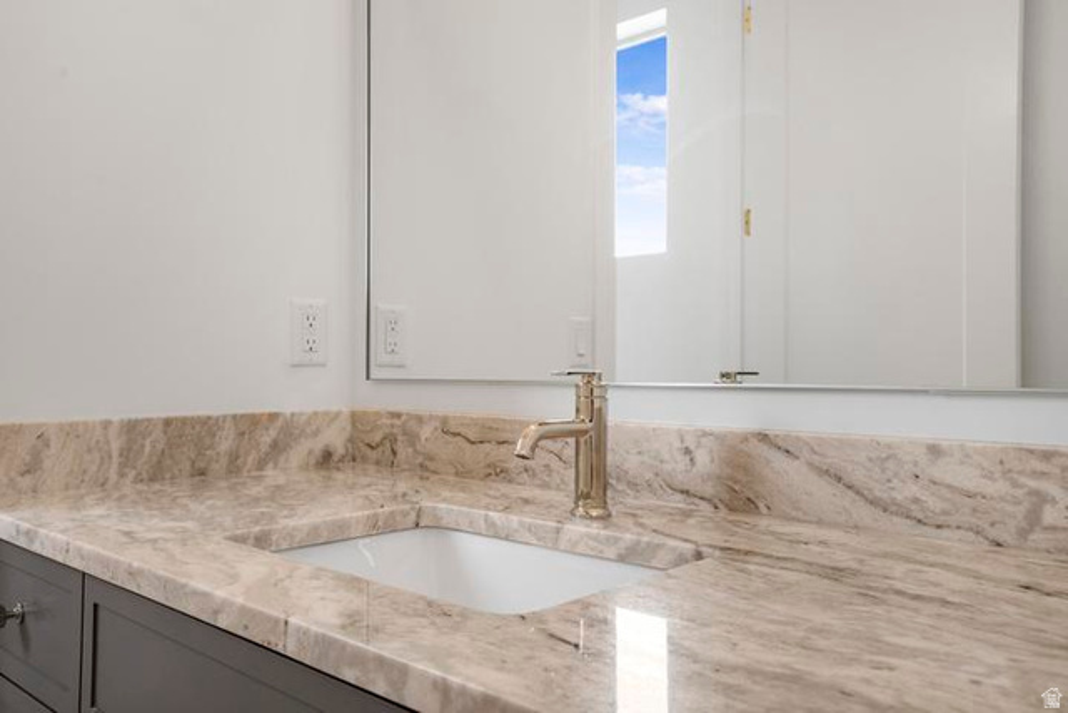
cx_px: 534
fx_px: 831
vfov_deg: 46.4
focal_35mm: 28
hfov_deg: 65.5
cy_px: 356
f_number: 9
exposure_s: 1/40
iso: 250
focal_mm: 28
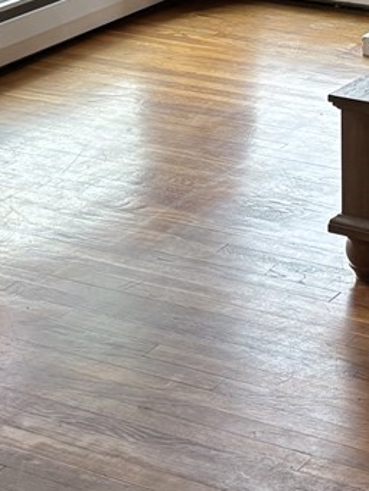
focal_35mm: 117
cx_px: 209
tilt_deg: -7.2
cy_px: -206
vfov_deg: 15.7
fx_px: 1662
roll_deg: -0.5
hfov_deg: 12.7
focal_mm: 5.96
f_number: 1.6
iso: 125
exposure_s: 1/120
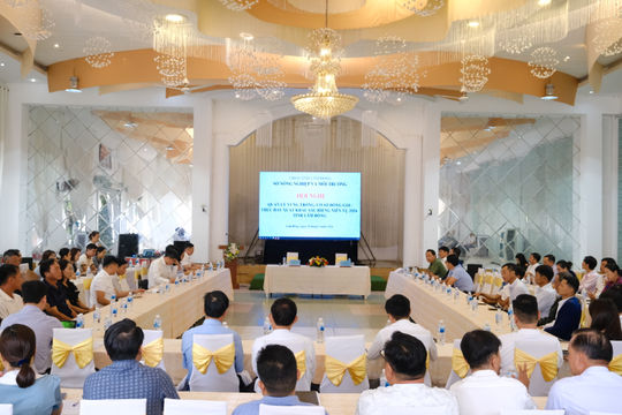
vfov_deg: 37.9
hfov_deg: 54.4
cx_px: 311
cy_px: 208
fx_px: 605
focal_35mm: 35
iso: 4000
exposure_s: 1/125
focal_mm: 23.5
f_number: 5
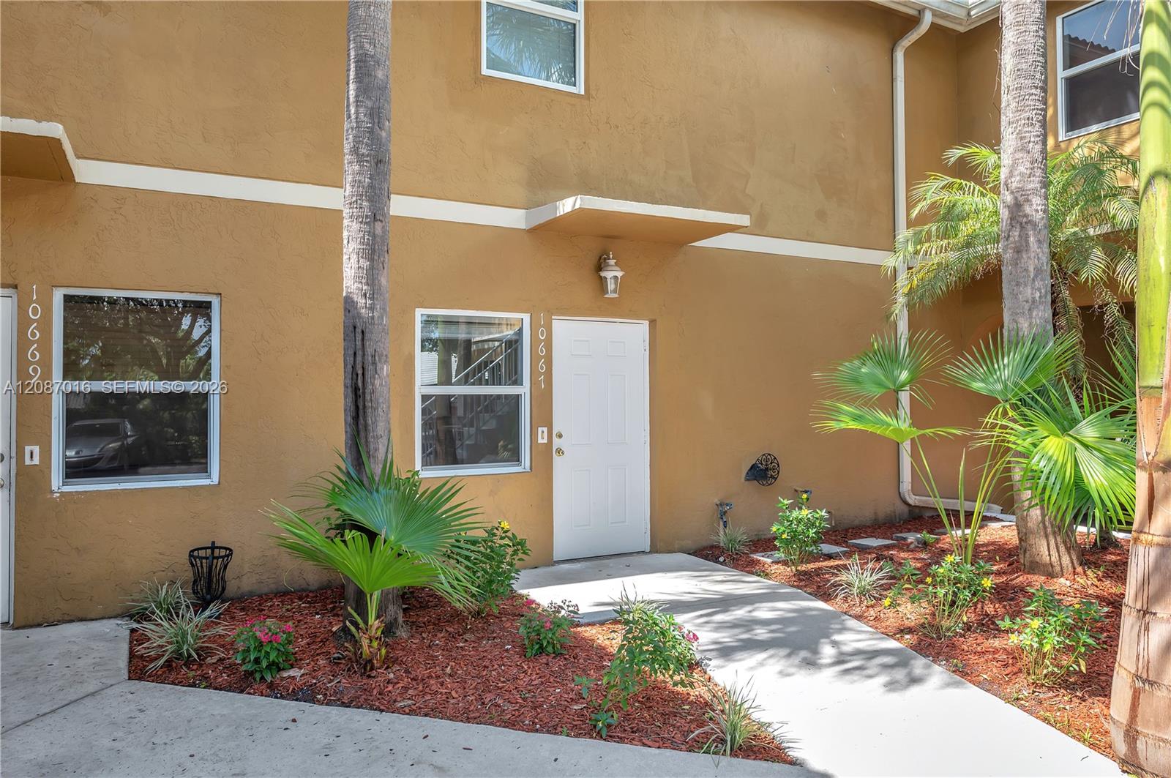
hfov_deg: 73.8
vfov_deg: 53.0
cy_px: 389
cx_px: 586
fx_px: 780
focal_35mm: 24
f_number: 8
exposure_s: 1/125
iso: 320
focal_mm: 24
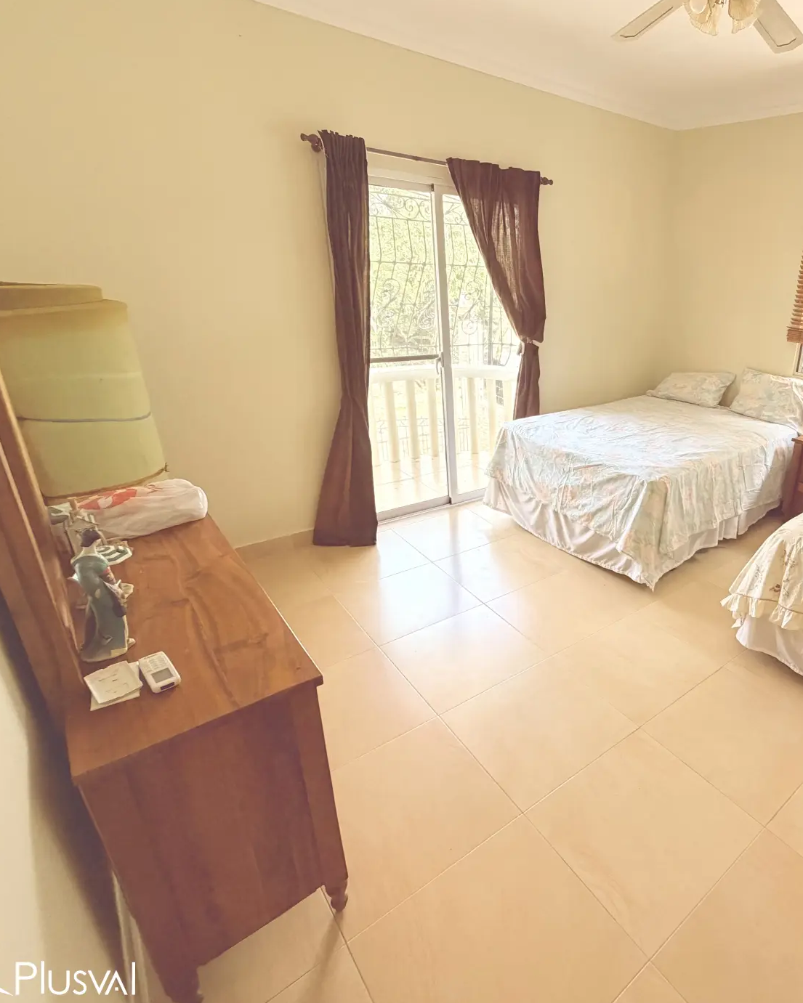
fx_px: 564
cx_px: 609
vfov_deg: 83.3
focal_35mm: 19
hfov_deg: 66.1
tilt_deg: -21.5
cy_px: 487
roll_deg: -3.3
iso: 320
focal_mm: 2.22
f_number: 2.2
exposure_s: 1/121
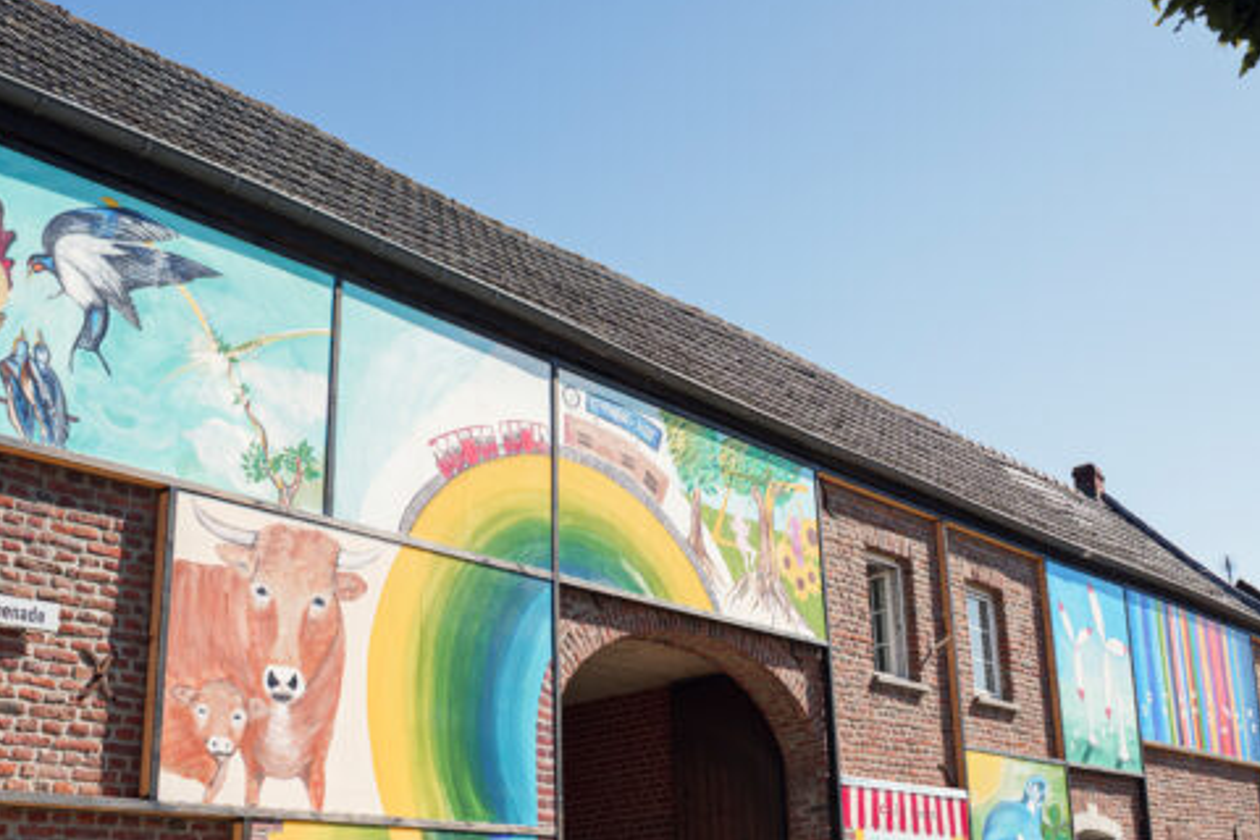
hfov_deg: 43.3
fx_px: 1575
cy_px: 520
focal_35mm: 45
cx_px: 774
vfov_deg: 29.8
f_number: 2.8
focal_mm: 24
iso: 320
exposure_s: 1/8000
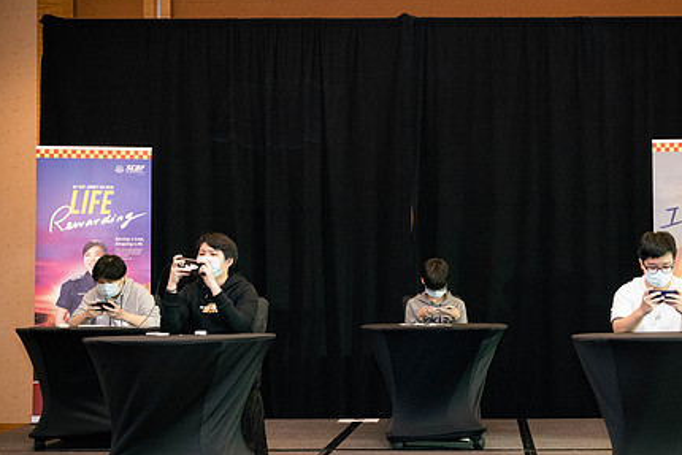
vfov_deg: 23.4
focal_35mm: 58
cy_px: 272
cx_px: 457
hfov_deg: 34.1
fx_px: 1099
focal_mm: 43
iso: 6400
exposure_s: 1/125
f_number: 5.6
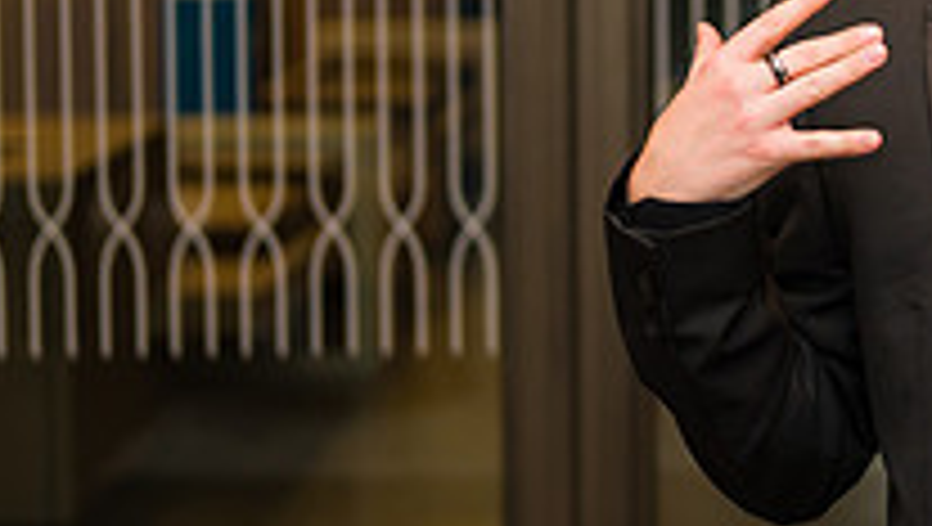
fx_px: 5072
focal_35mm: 205
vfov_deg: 5.9
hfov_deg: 10.3
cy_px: 99
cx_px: 1117
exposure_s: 1/160
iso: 400
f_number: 3.2
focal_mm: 70
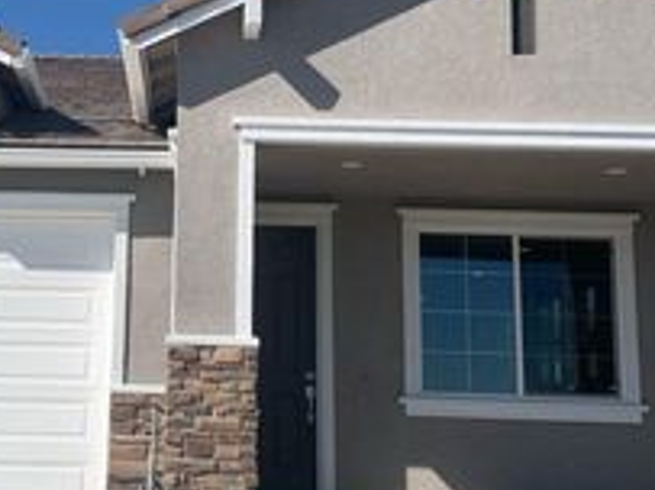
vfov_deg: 22.9
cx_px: 194
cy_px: 195
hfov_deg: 30.0
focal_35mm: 64
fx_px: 1210
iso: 25
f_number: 1.8
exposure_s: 1/3937
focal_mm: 4.25
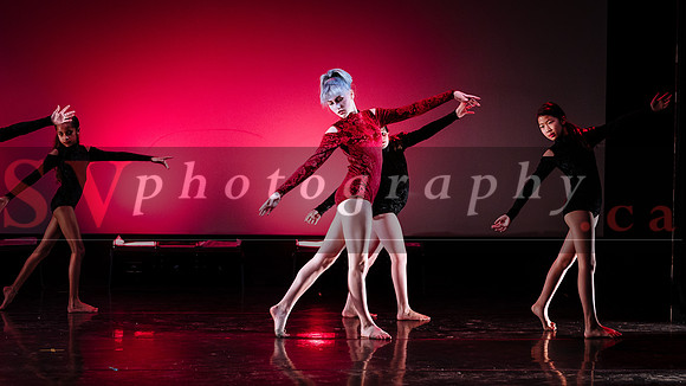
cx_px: 379
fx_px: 2803
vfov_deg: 7.9
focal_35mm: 154
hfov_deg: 14.0
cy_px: 133
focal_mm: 133
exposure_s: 1/500
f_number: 2.8
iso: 1250
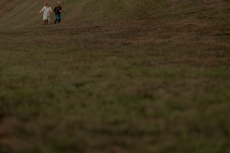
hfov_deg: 16.5
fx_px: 792
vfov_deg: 11.0
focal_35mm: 124
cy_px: 44
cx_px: 113
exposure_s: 1/250
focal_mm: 85
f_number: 1.8
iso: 400
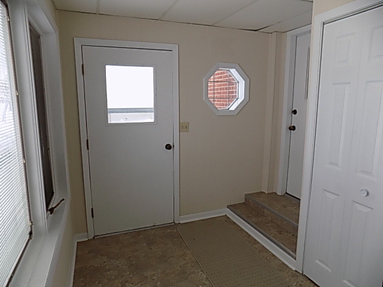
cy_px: 144
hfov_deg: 73.9
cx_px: 192
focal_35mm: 23
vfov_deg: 58.9
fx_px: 254
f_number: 3.1
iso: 80
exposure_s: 1/60
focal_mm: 4
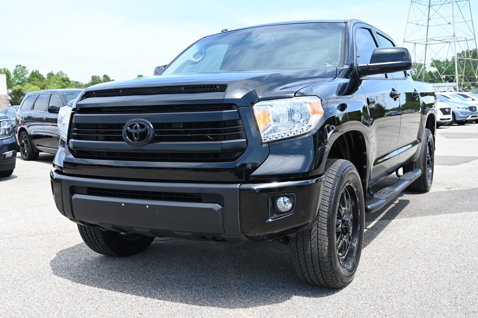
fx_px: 491
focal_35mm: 37
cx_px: 239
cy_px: 159
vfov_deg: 35.9
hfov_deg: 51.9
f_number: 5.6
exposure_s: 1/250
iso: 160
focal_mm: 37
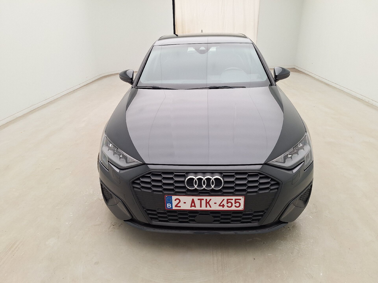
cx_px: 189
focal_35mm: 23
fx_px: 251
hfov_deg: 73.9
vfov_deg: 58.9
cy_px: 142
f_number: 1.8
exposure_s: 1/100
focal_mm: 5.54
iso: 50
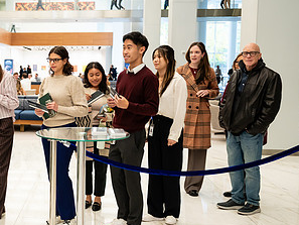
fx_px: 501
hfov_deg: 31.6
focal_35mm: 58
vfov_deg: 25.2
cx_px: 26
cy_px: 118
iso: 1000
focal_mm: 30.5
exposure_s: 1/200
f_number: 3.2
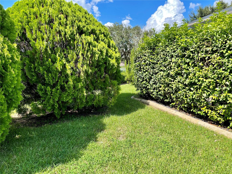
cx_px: 116
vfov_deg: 54.9
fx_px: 168
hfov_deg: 69.4
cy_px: 87
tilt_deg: -9.0
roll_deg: +1.2
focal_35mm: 25
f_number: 1.6
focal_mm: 5.1
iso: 32
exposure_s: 1/1200
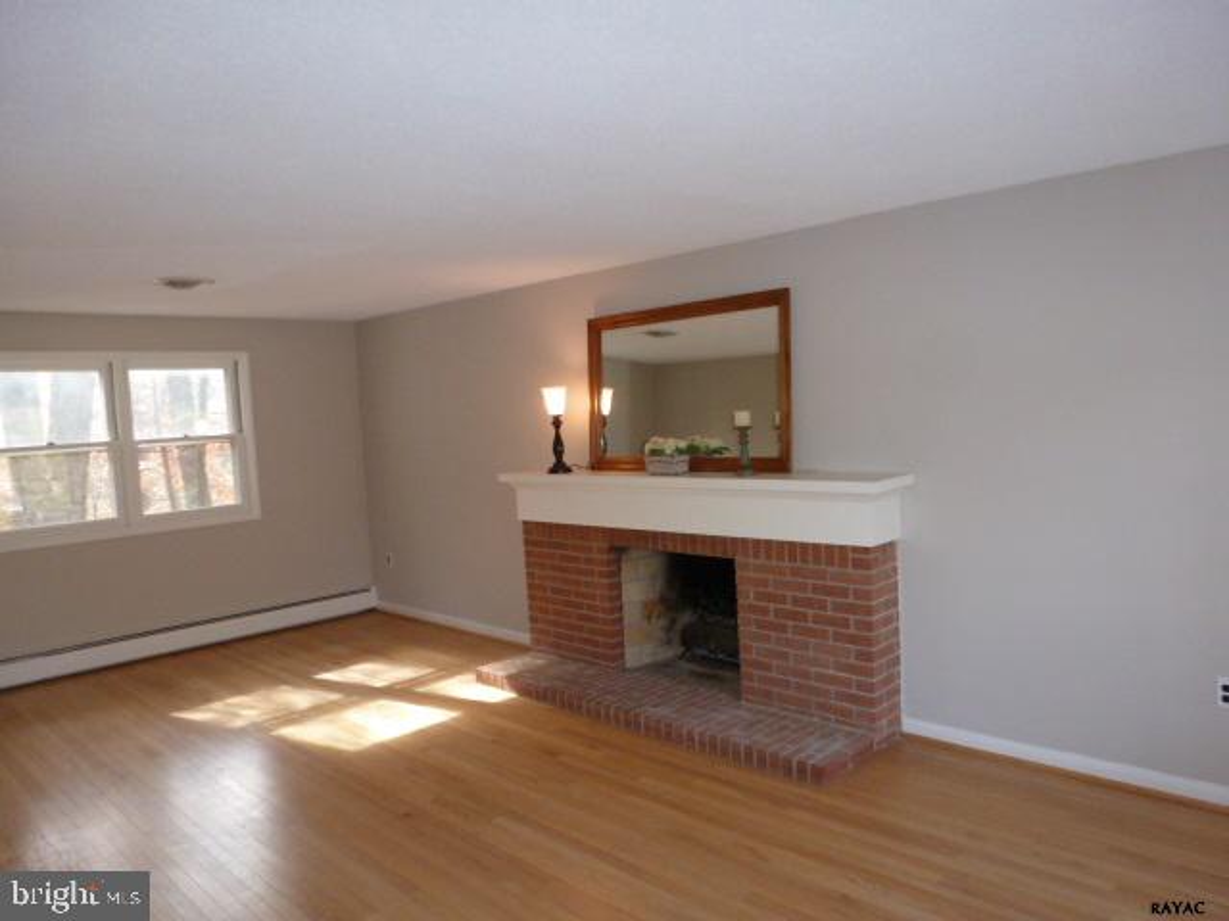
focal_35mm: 24
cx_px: 614
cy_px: 460
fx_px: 852
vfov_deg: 56.8
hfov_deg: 71.6
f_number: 3.3
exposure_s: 1/60
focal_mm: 4.3
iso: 200
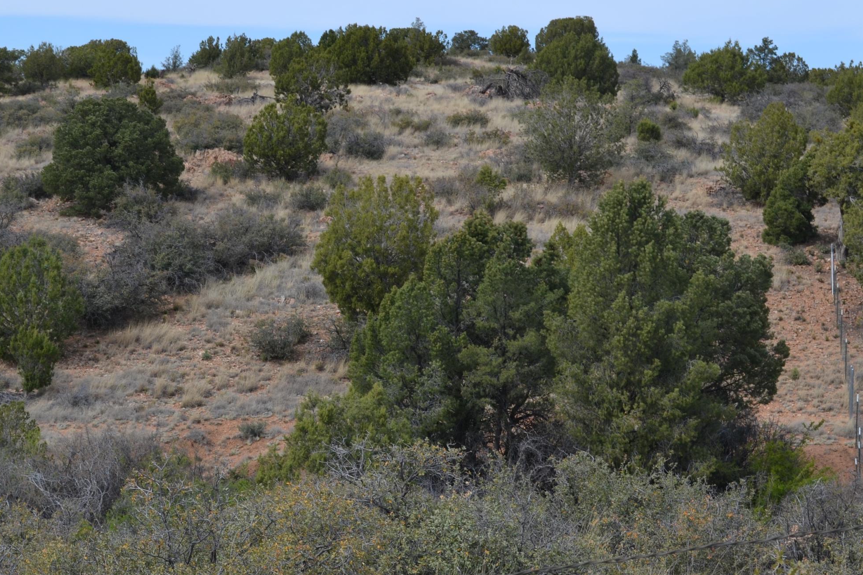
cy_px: 259
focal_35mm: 83
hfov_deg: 24.3
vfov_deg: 16.4
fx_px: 1989
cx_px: 270
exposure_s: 1/250
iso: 100
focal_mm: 36
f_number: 8
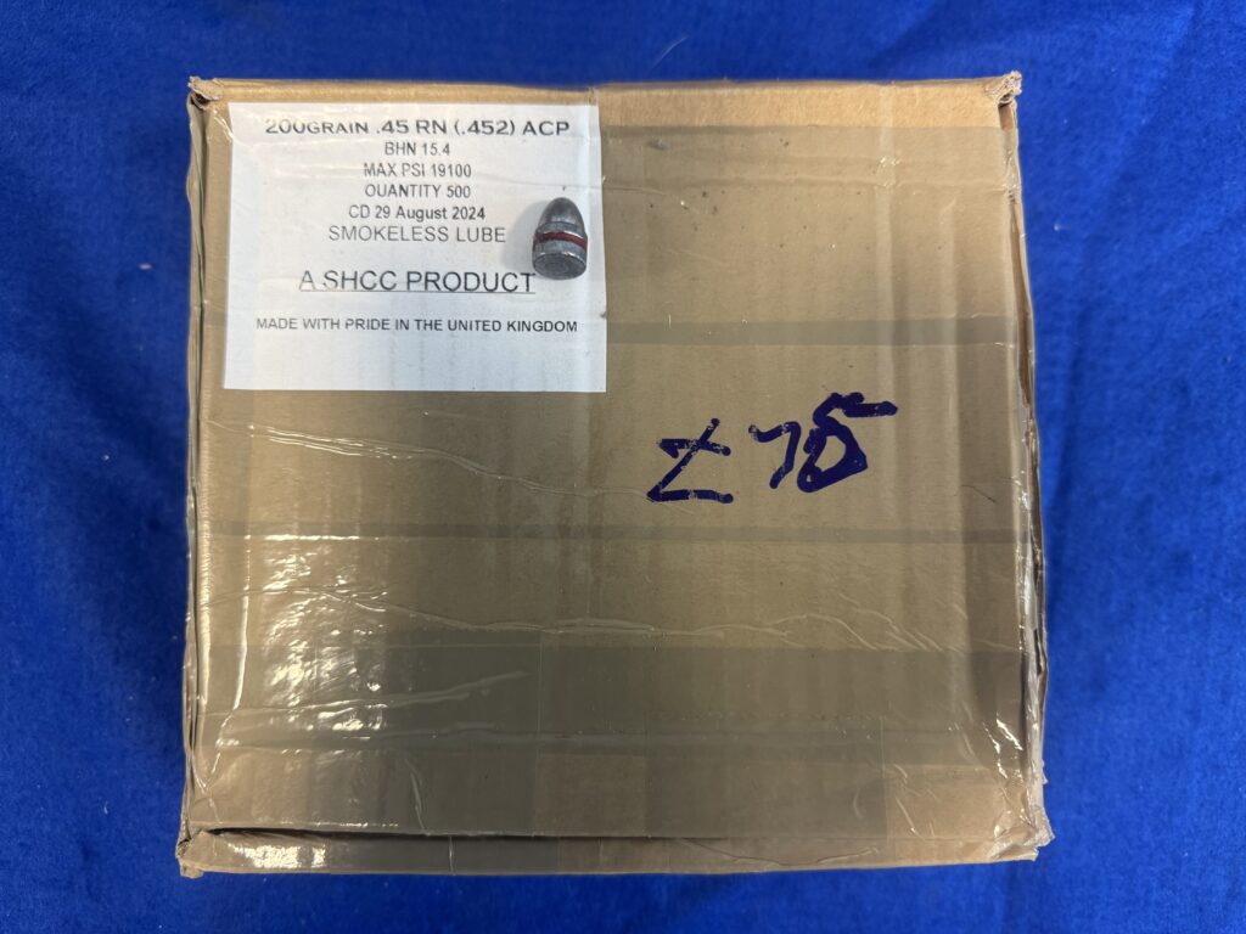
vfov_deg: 56.8
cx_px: 623
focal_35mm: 24
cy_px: 467
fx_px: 864
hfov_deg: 71.6
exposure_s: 1/50
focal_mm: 6.76
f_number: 1.78
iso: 160
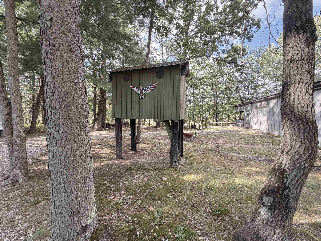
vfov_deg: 85.7
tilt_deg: -1.1
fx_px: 130
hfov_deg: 102.1
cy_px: 120
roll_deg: +0.3
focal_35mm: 14
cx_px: 160
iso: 125
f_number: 2.2
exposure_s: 1/121
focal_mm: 2.22
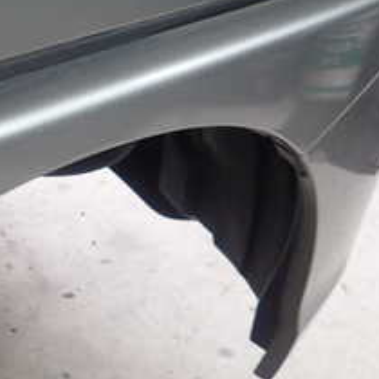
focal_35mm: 63
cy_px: 67
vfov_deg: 26.7
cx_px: 152
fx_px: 780
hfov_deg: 27.2
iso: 200
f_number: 2
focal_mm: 4.5
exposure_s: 1/60
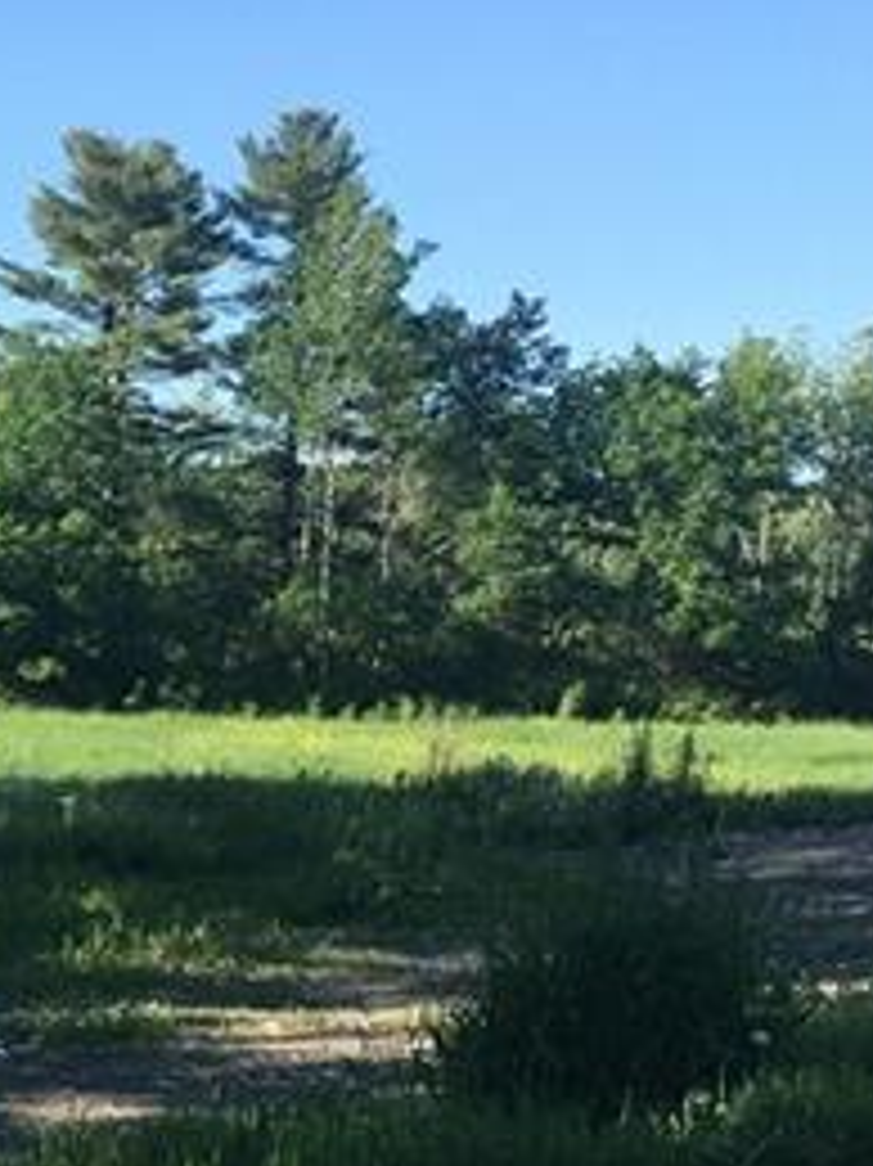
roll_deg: +0.1
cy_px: 846
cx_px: -279
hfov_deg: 16.2
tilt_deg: -5.4
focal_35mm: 86
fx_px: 2894
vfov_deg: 22.6
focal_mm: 4.15
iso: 25
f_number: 2.2
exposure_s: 1/845
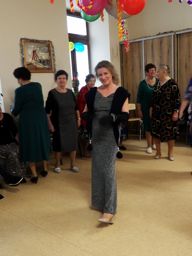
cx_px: 96
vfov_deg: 55.4
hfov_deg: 42.9
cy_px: 128
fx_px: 244
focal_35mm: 33
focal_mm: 5.9
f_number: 3.6
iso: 654
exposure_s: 1/17
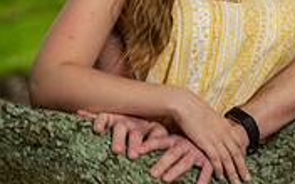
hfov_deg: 8.7
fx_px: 1930
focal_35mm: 240
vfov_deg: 5.4
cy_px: -80
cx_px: 249
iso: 125
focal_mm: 92
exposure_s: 1/100
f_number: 2.8
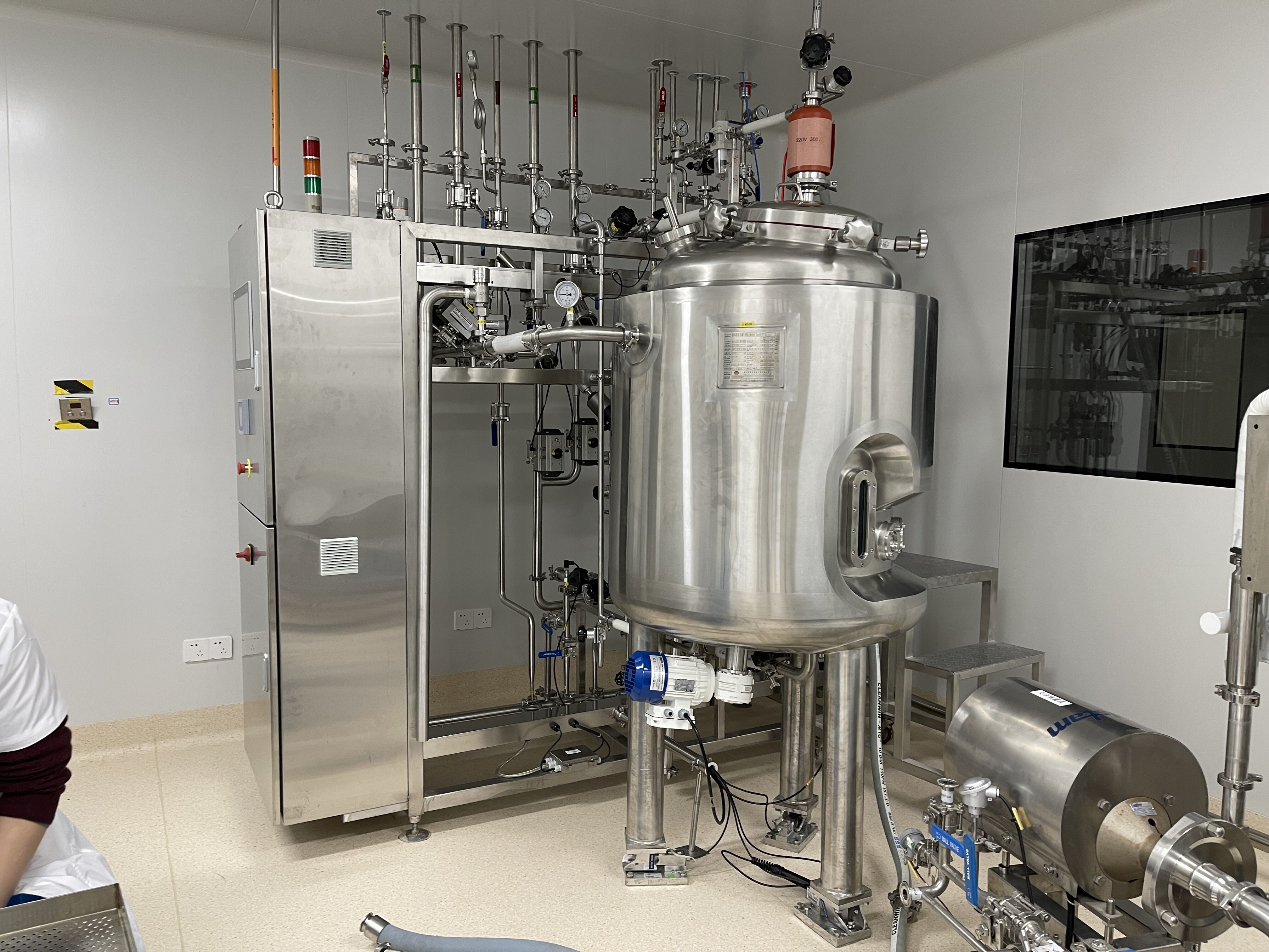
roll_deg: -1.8
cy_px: 476
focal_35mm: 26
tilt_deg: -4.7
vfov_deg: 53.1
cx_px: 634
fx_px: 953
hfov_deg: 67.3
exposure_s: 1/50
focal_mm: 5.1
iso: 100
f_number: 1.6
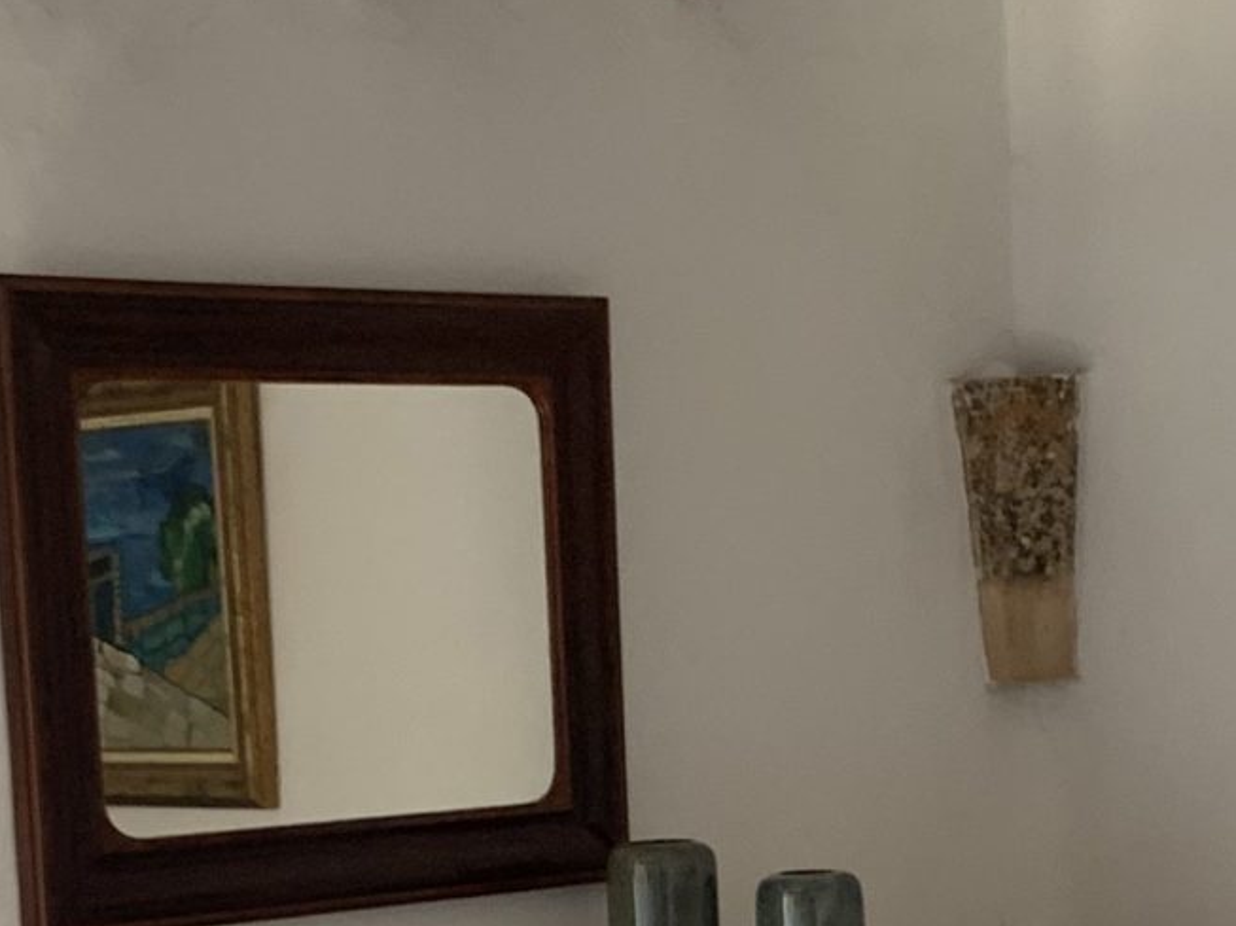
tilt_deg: -7.6
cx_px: 725
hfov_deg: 19.3
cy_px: 1140
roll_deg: +1.8
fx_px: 3640
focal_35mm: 102
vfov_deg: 14.0
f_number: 1.8
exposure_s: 1/60
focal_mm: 4.25
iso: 100
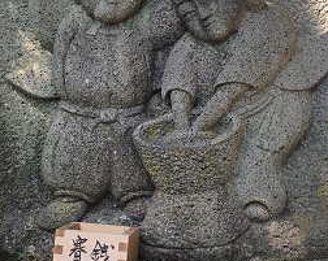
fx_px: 785
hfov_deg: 23.6
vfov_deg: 18.7
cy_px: 38
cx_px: 174
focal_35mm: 81
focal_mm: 4.15
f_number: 2.2
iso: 25
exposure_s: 1/120
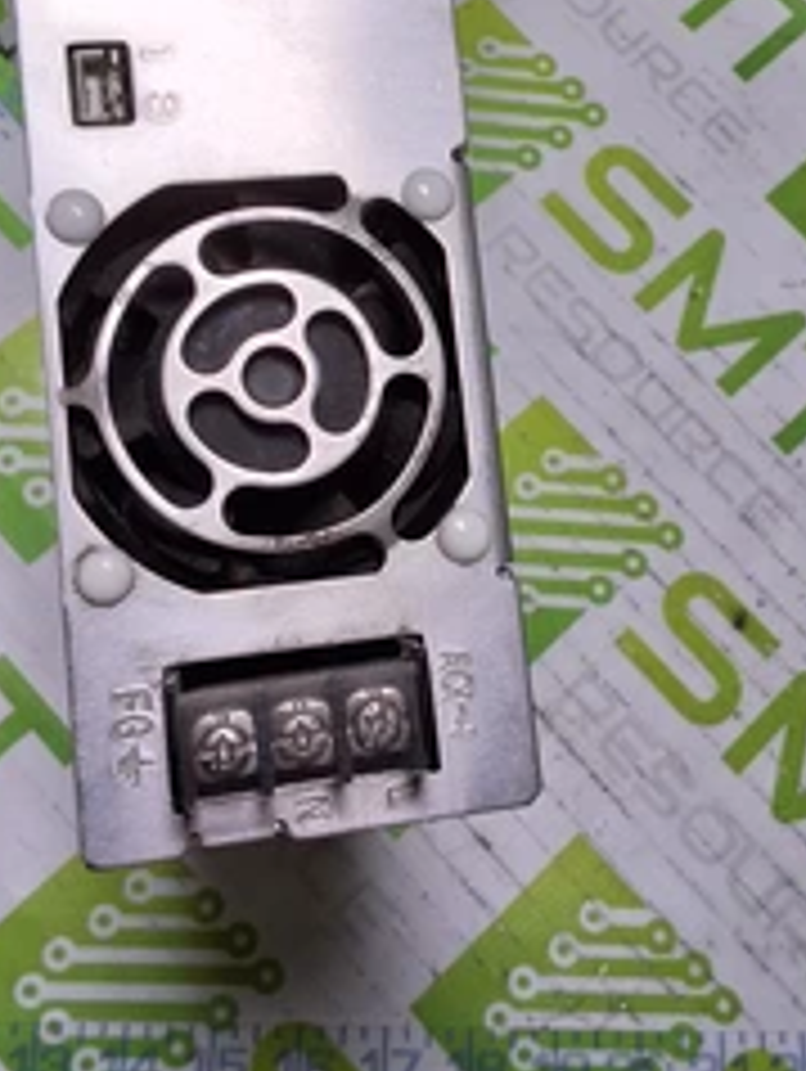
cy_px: 382
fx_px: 1457
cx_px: 464
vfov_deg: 40.0
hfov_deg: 30.9
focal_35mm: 47
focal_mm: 2.91
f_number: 1.9
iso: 32
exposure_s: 1/391
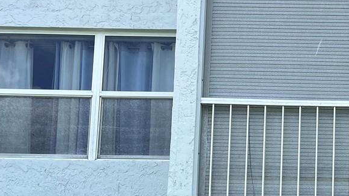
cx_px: 399
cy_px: 248
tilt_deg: +8.2
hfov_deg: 25.0
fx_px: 722
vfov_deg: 14.9
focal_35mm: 78
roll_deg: +0.0
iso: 50
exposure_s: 1/1458
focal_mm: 5.1
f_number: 1.6
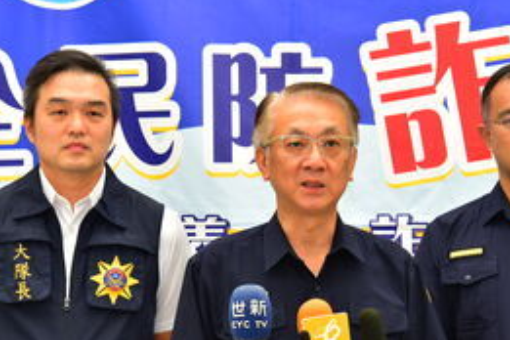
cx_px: 295
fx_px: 1303
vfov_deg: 14.8
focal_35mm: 92
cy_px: 220
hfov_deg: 22.1
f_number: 9
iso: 2500
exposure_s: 1/80
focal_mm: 60
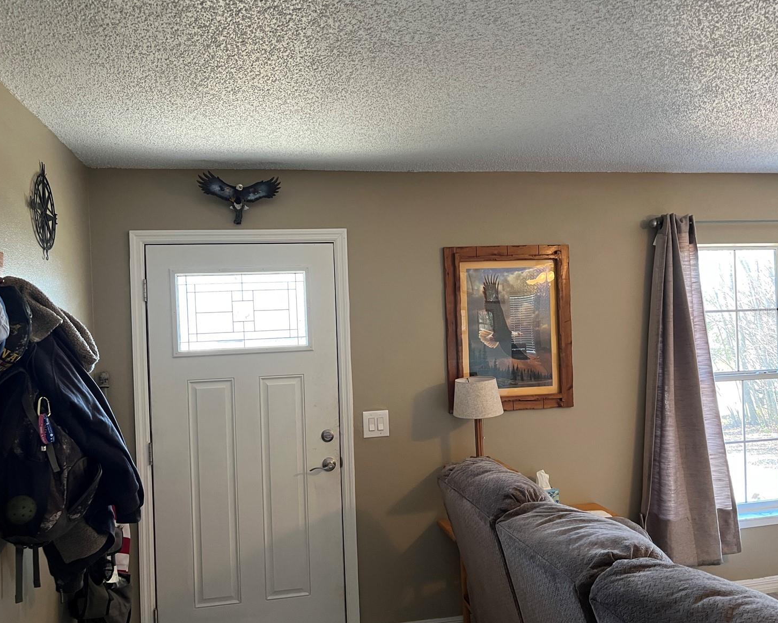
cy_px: 312
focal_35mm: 28
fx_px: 645
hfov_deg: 62.2
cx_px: 372
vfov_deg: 51.5
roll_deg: +2.0
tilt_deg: -0.4
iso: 160
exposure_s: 1/60
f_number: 1.6
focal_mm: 5.1
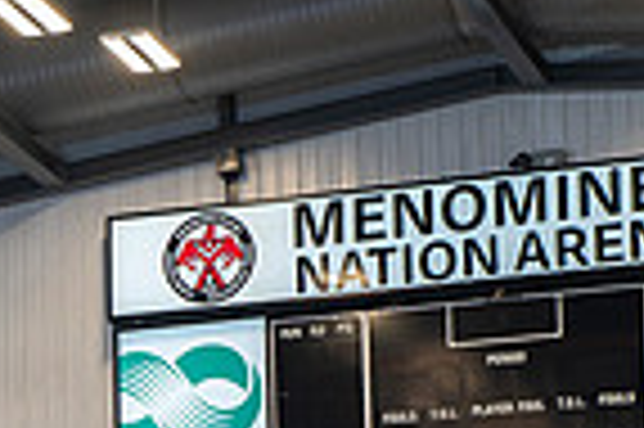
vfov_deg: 7.0
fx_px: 3484
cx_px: -171
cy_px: 570
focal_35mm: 195
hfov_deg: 10.4
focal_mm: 48
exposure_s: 1/160
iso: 500
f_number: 5.6
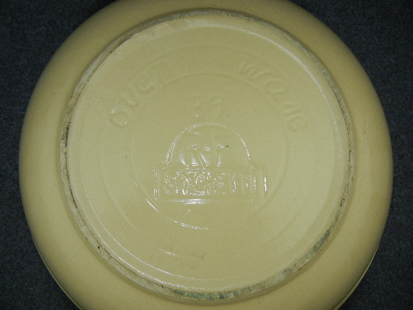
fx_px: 358
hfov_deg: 60.0
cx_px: 206
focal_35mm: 30
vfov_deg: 46.8
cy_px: 155
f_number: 3.5
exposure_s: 1/33.1
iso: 193
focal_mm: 5.4
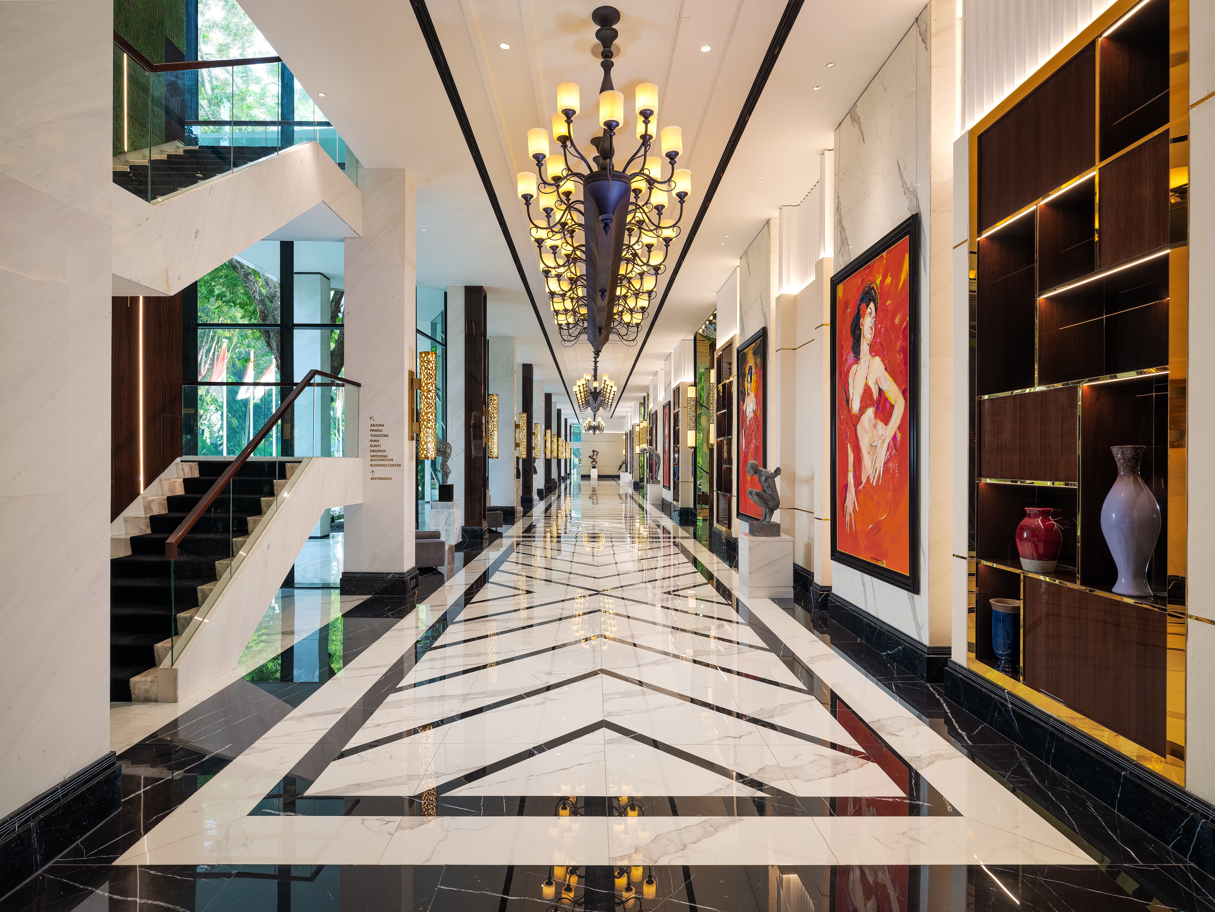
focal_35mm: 18
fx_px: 632
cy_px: 456
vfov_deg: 71.6
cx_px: 608
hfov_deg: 87.8
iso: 320
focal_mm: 23
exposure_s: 1/2
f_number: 11
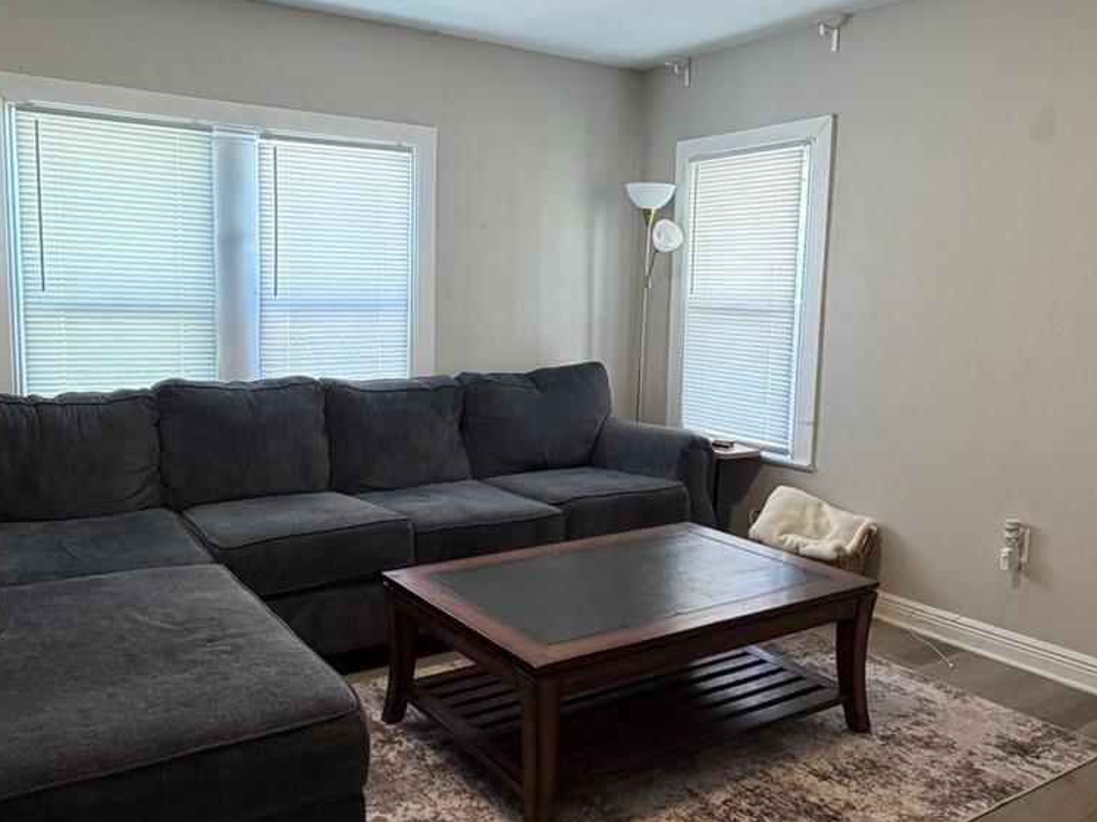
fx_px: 951
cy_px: 405
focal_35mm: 30
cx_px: 524
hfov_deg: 59.9
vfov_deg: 46.8
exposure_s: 1/60
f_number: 2.2
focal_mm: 2.22
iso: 160
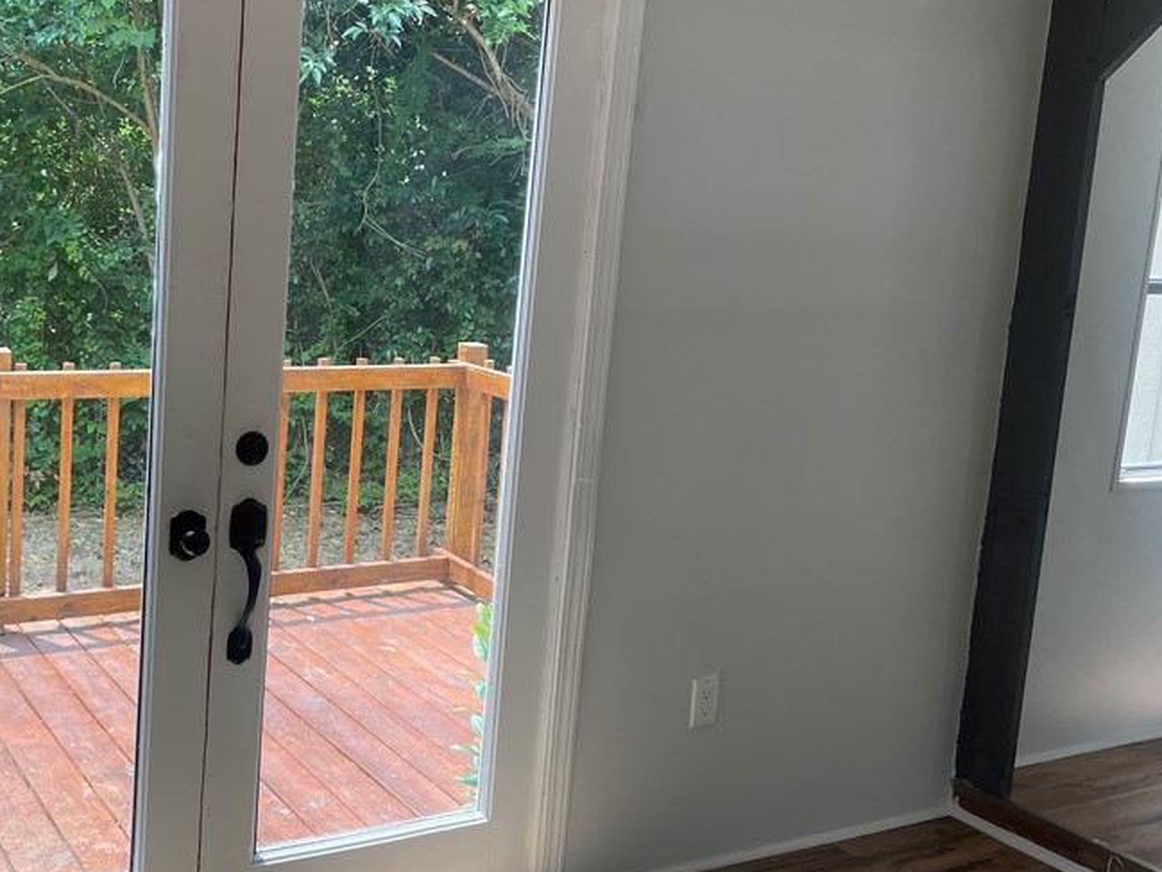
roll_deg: -3.3
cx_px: 340
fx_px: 1377
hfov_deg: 44.7
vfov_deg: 35.1
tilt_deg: -10.0
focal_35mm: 41
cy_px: 448
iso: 32
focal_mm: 4.2
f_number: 1.6
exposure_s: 1/258
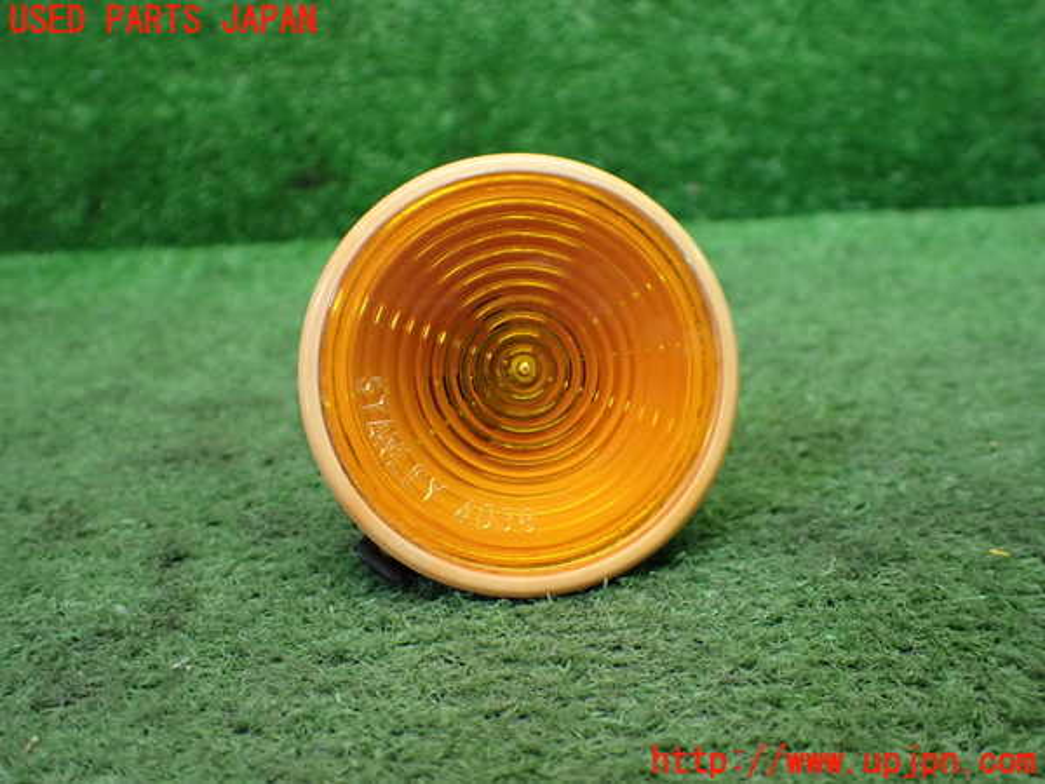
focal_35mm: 30
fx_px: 906
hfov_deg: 60.0
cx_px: 522
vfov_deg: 46.8
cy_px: 392
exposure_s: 1/125
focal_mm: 5.4
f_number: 2.3
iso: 800
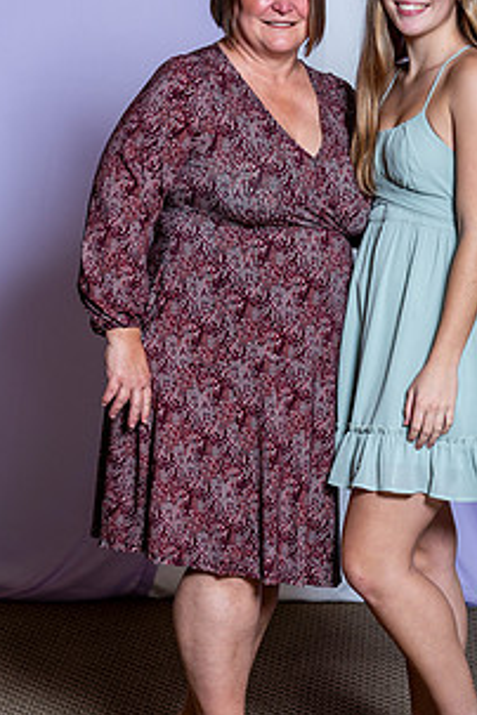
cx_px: 324
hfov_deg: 9.7
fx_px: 2802
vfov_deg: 14.5
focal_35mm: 141
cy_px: 304
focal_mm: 95
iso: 200
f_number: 5.6
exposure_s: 1/200
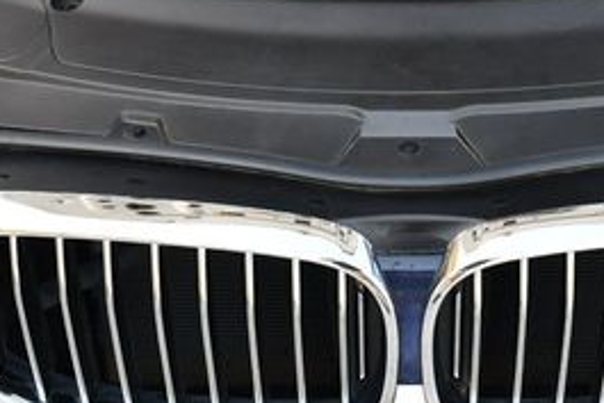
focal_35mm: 87
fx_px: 1460
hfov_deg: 23.3
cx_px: 394
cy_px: -14
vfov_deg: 15.4
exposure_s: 1/250
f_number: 4
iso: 400
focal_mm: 18
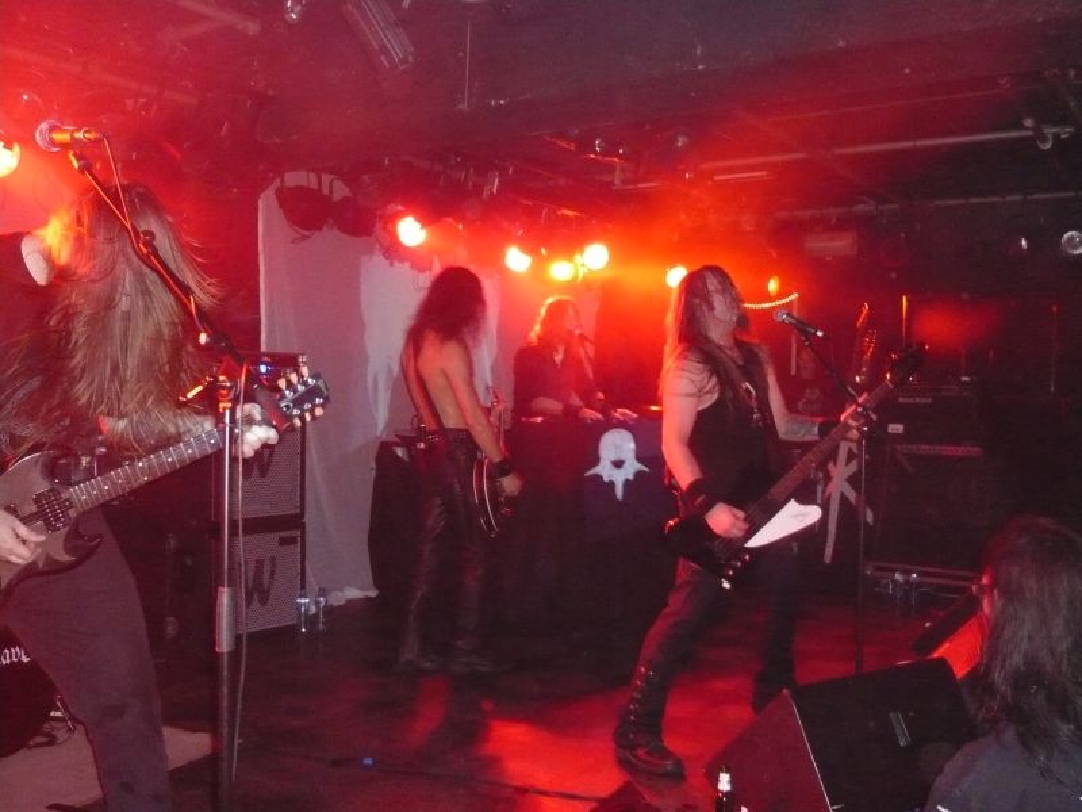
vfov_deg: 41.8
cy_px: 406
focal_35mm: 34
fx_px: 1063
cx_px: 541
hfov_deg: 54.0
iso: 640
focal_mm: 5.5
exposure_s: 1/30
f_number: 3.1
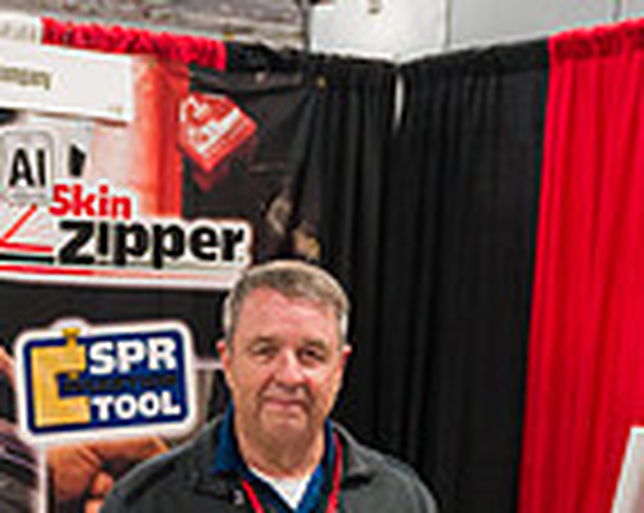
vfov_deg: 15.1
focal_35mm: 99
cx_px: 77
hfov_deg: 19.1
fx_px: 1884
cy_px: 576
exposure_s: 1/250
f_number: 3.2
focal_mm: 26
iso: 3200
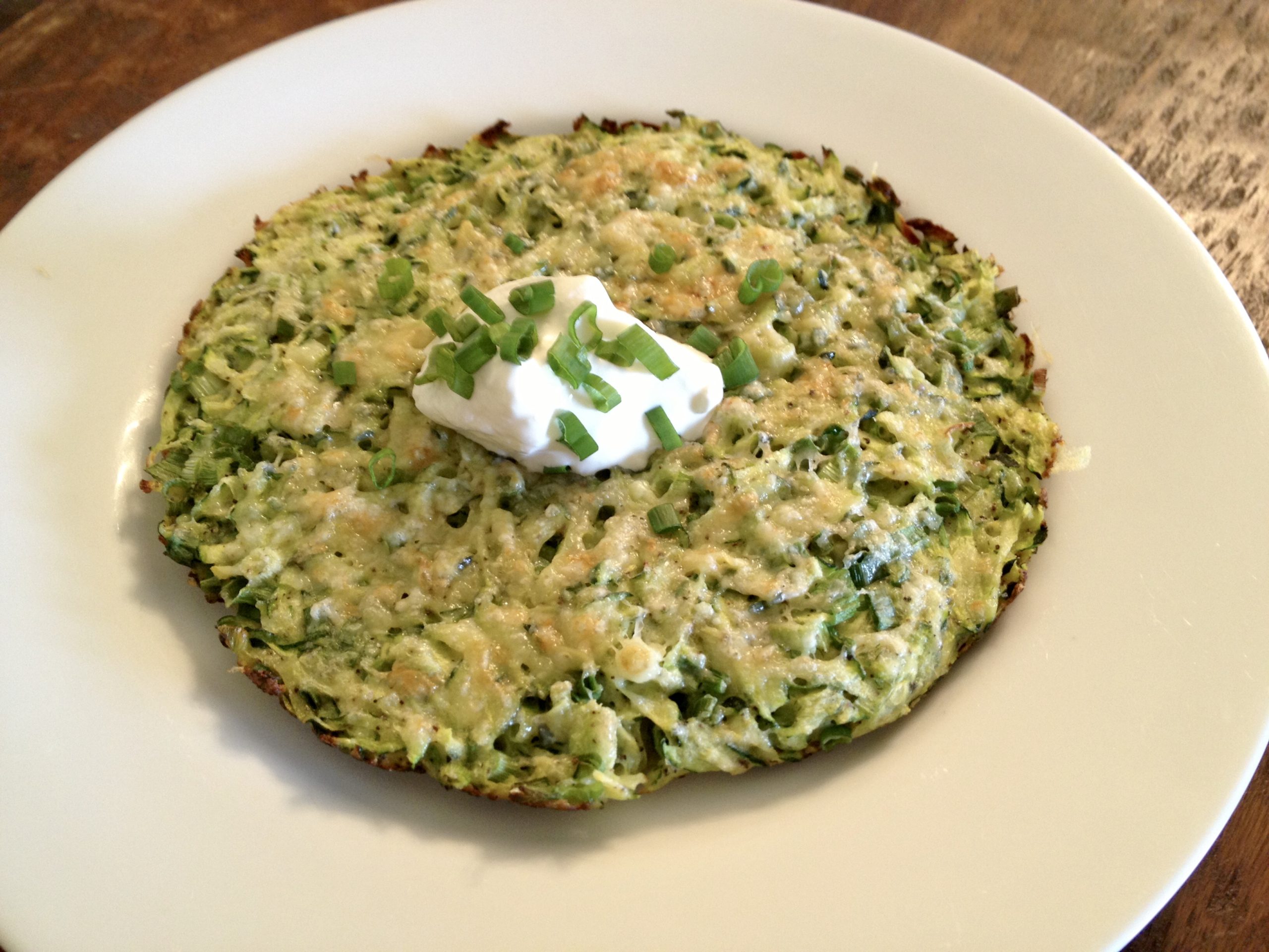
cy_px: 476
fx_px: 1283
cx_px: 634
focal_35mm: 35
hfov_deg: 52.6
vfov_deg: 40.7
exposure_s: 1/20
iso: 100
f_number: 2.4
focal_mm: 4.28
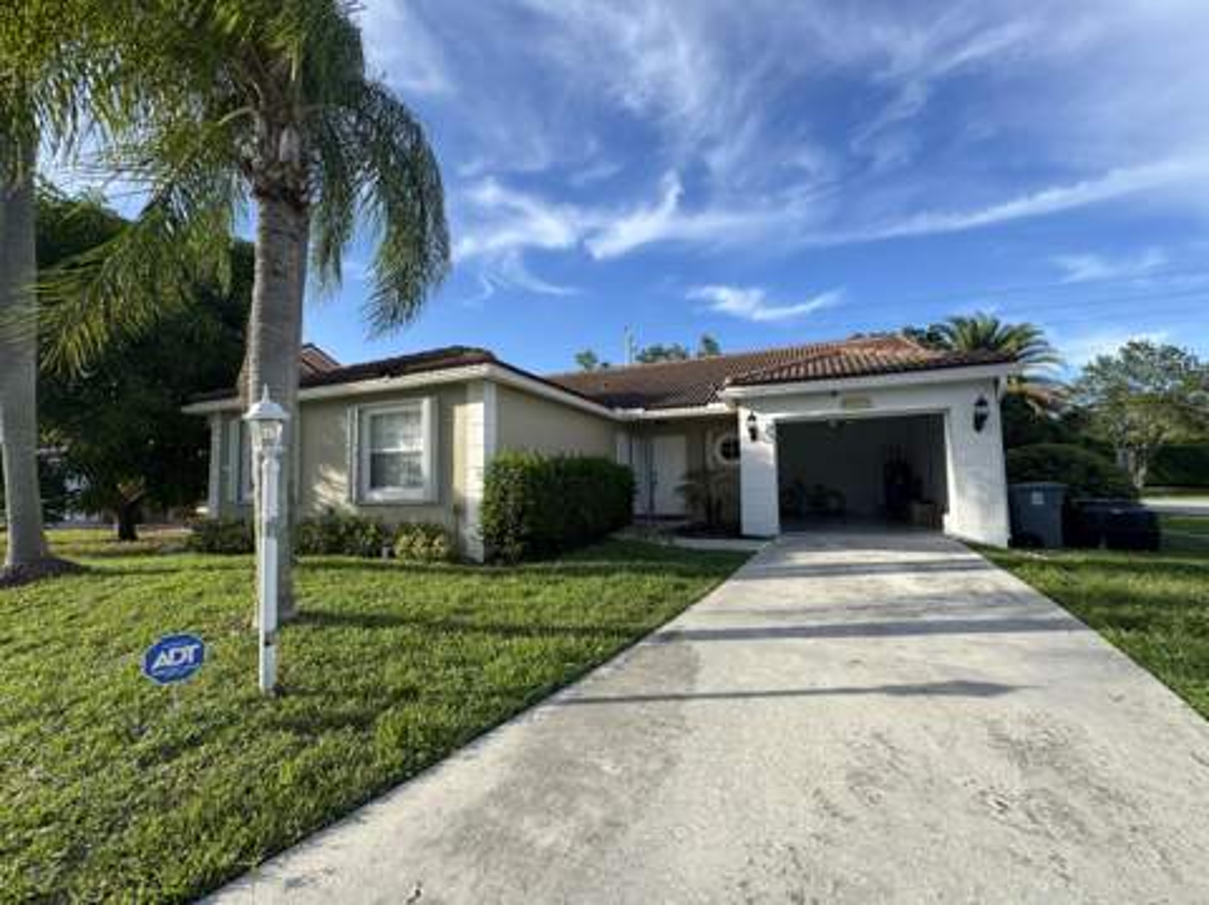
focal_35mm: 14
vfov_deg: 85.6
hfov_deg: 102.1
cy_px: 452
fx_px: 488
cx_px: 604
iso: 40
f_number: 2.2
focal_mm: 2.22
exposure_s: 1/889
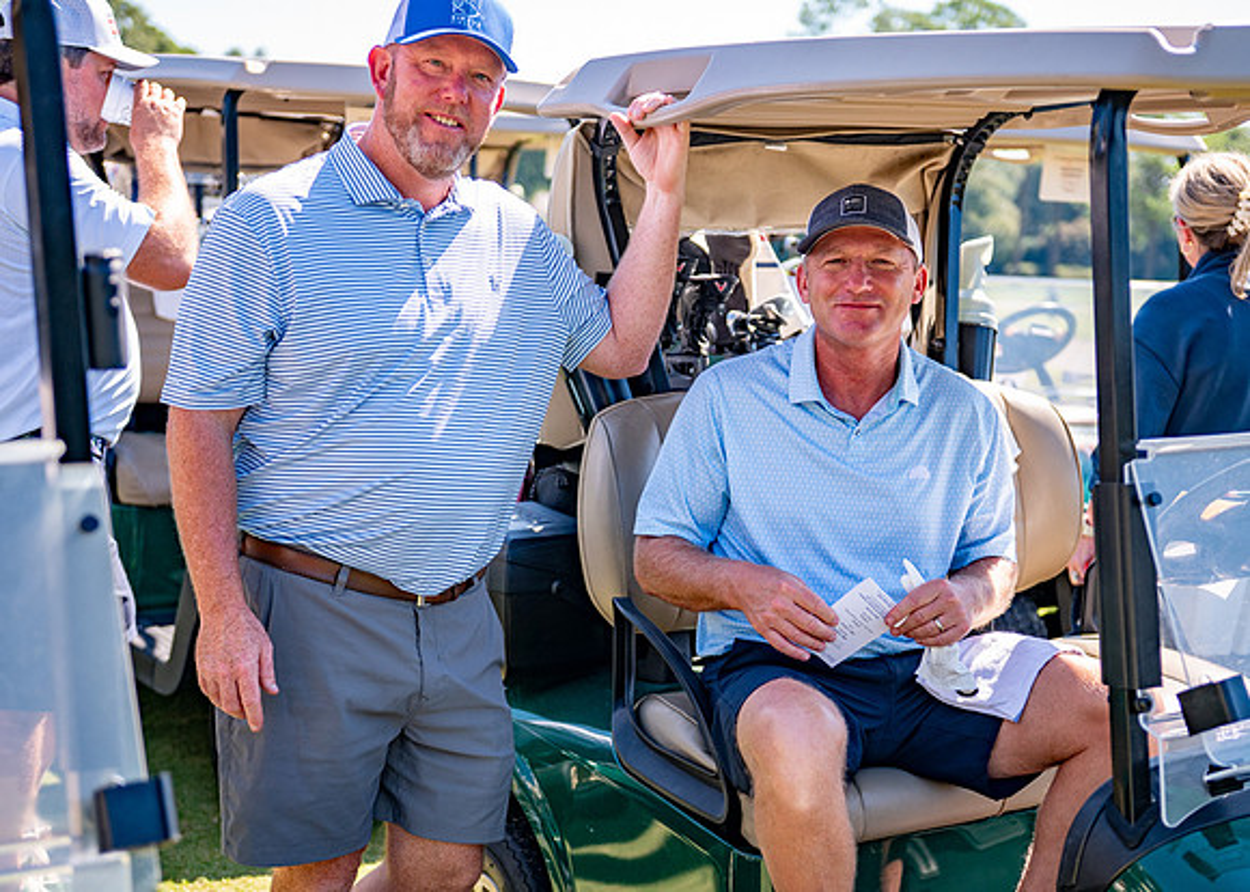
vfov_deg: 23.6
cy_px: 495
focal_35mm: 60
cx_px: 691
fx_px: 2131
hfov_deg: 32.7
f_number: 2.8
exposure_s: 1/2000
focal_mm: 50
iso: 400
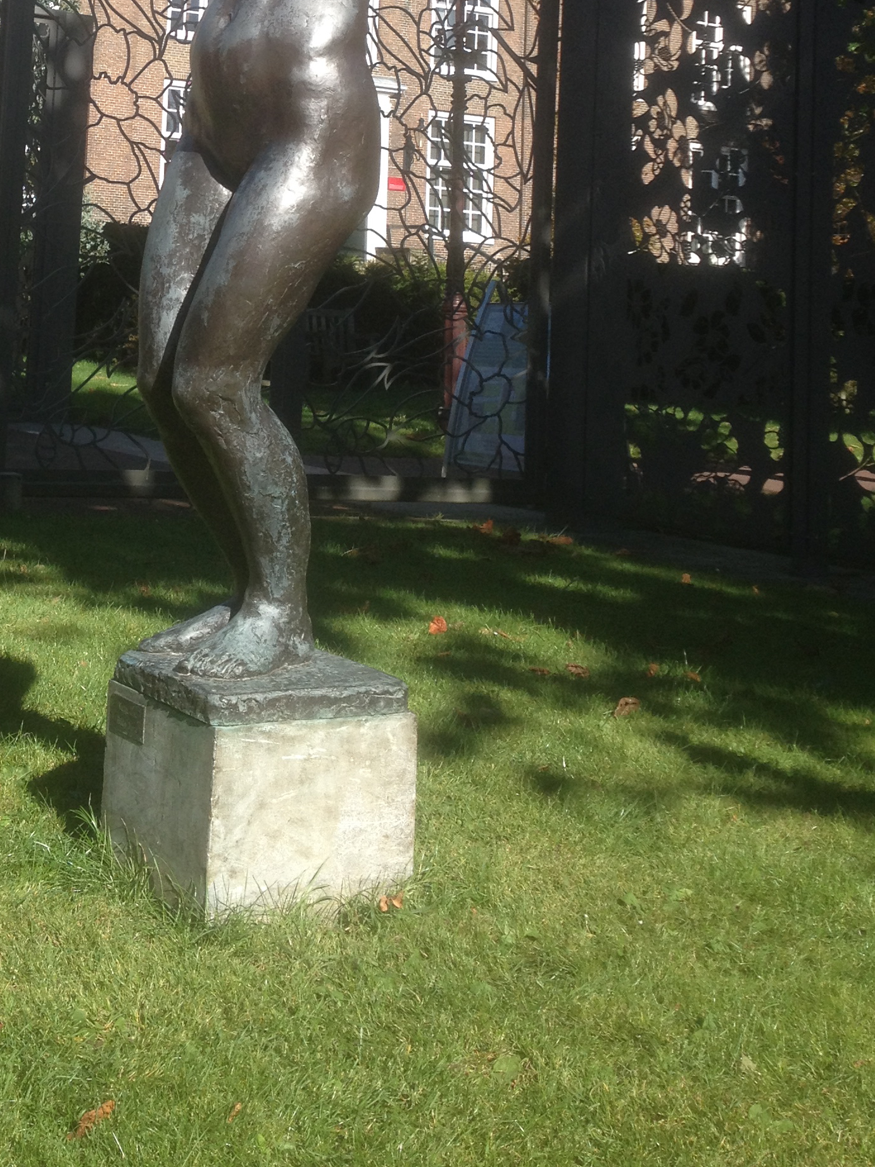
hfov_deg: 23.3
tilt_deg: +3.5
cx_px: 184
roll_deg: +0.6
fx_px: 2090
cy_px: 158
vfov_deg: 30.1
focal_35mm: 62
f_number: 2.4
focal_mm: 4.28
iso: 50
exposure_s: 1/876
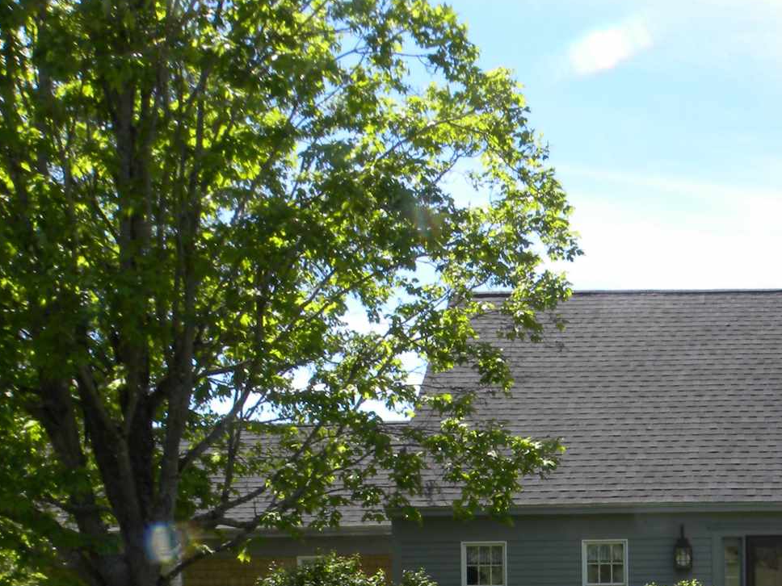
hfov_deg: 32.7
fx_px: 1242
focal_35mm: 55
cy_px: 546
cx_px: 738
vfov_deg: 25.6
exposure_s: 1/80
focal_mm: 4.6
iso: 64
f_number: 8
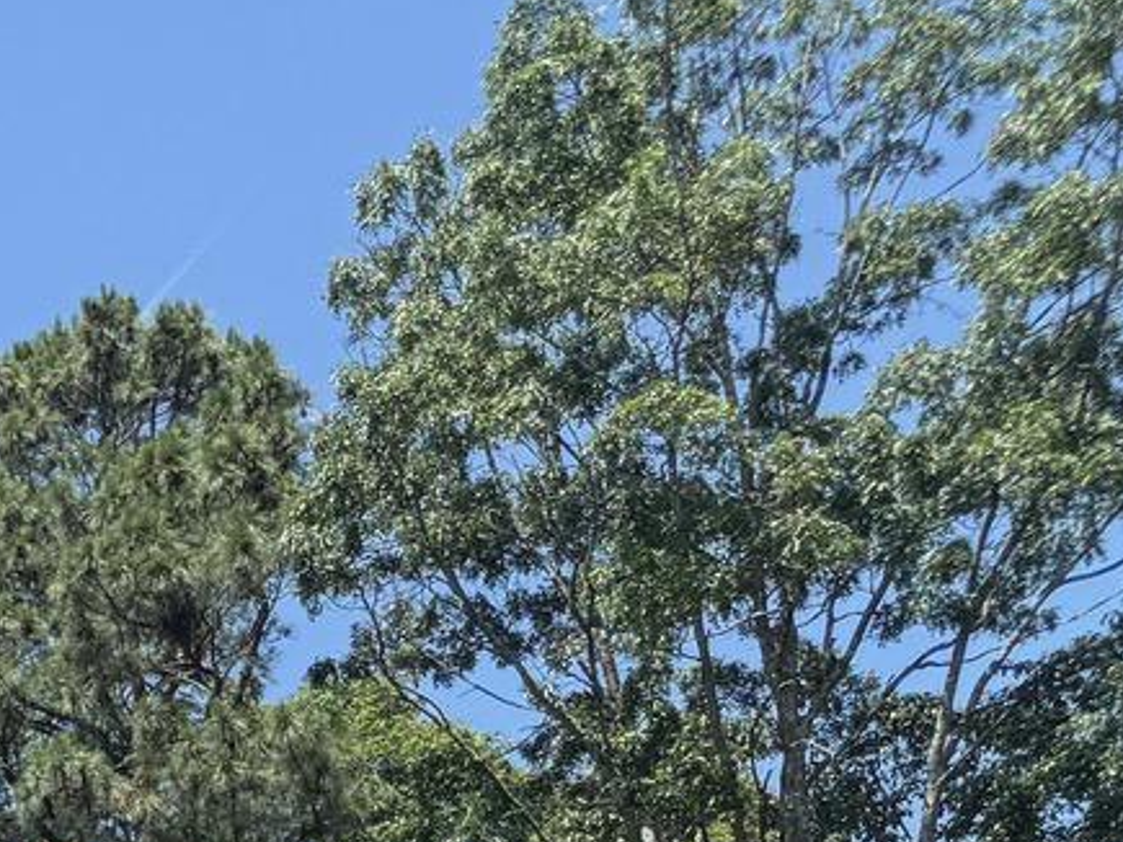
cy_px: 1867
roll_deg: -0.2
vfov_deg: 11.4
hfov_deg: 13.4
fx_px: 3665
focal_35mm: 113
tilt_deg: +6.6
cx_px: -1469
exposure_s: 1/2445
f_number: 1.78
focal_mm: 6.76
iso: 80
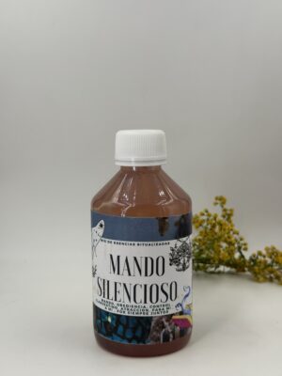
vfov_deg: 39.7
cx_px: 141
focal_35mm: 48
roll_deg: -0.9
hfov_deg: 30.3
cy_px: 188
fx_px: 521
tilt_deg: -6.3
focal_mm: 6.76
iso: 64
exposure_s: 1/2033
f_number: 1.78
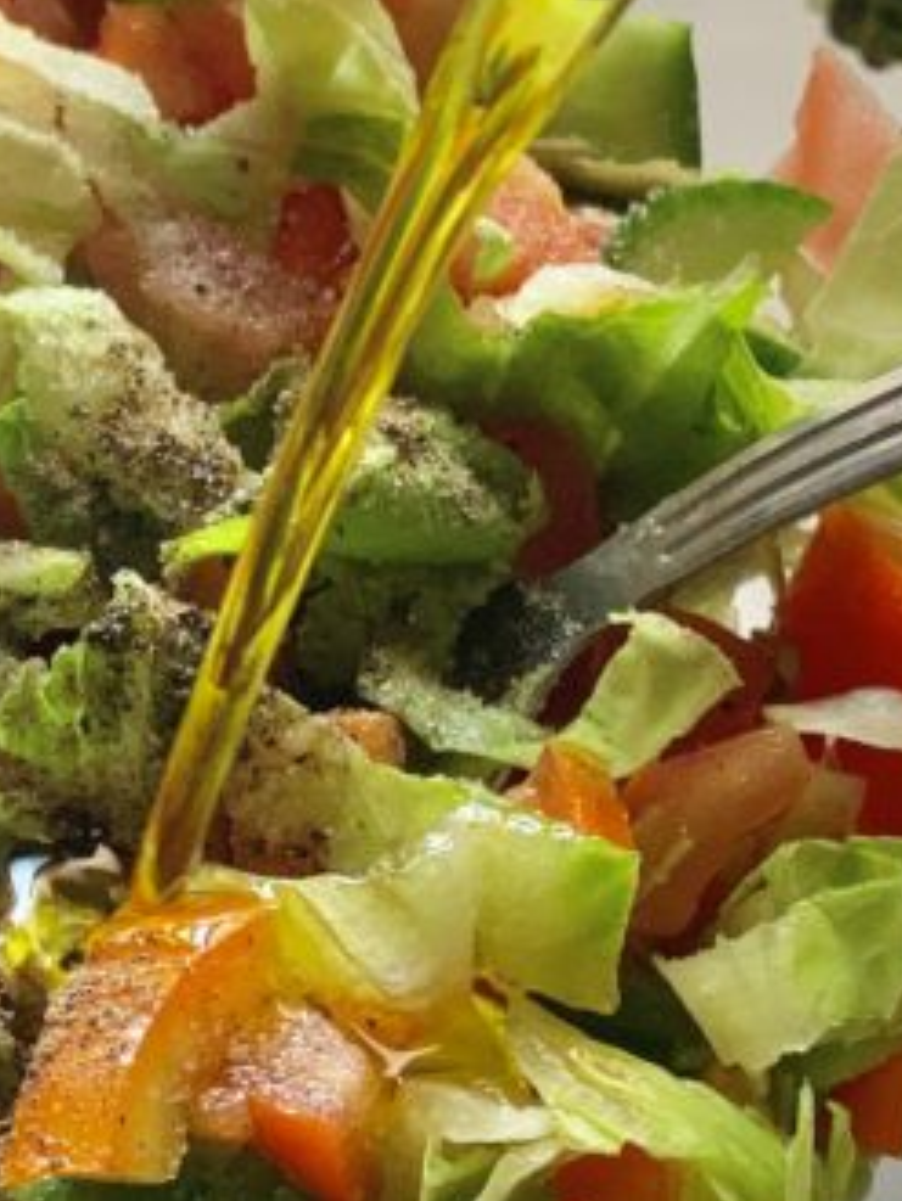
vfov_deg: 31.1
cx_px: 252
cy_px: 708
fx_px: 2153
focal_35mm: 62
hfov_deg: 23.5
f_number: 1.8
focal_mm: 3.99
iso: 80
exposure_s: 1/121
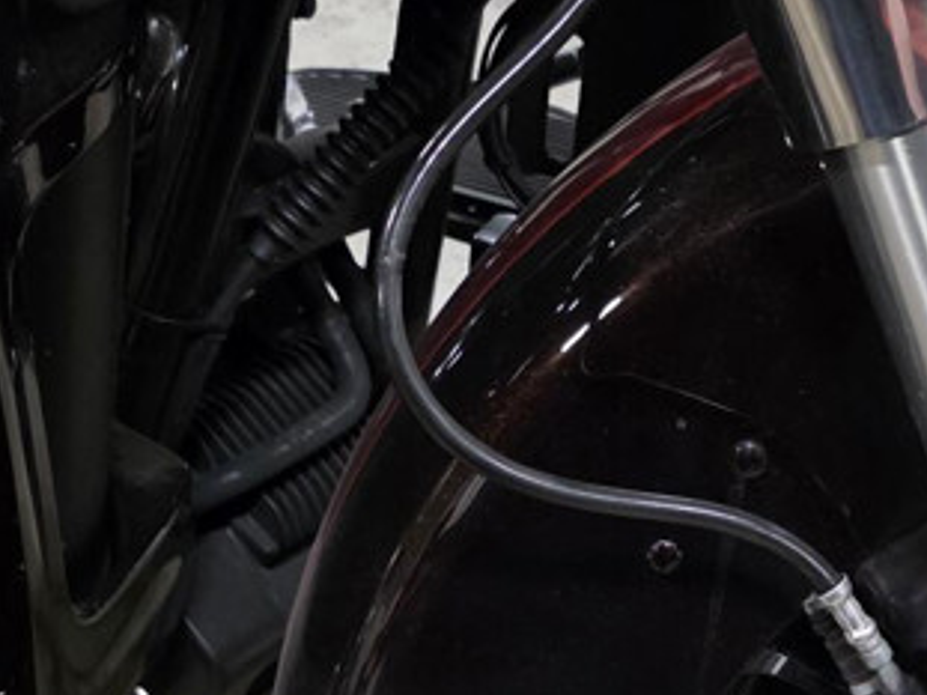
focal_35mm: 79
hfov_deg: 24.1
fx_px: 2115
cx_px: 815
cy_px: 853
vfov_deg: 17.7
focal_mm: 6.3
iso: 1600
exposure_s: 1/120
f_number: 1.7
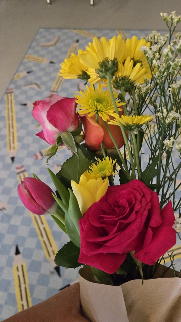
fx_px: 222
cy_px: 165
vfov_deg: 71.9
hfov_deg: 43.7
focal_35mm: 26
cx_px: 123
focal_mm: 5.4
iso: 1250
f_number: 1.8
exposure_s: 1/60
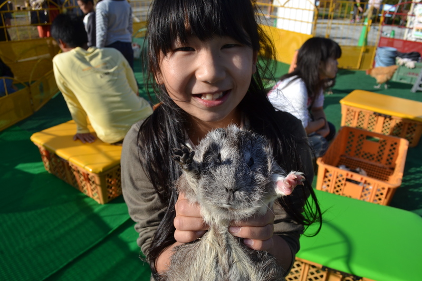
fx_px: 316
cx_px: 211
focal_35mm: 27
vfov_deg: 47.9
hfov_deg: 67.4
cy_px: 140
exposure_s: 1/250
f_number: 8
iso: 100
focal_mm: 18
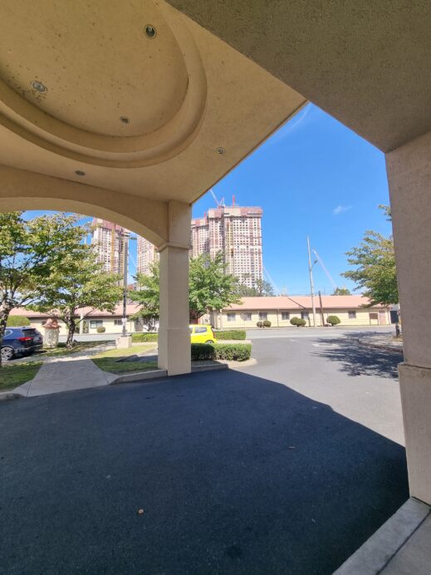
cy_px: 288
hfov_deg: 89.9
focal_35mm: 13
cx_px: 216
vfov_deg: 106.2
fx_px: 216
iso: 50
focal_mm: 2.2
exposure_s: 1/874
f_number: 2.2
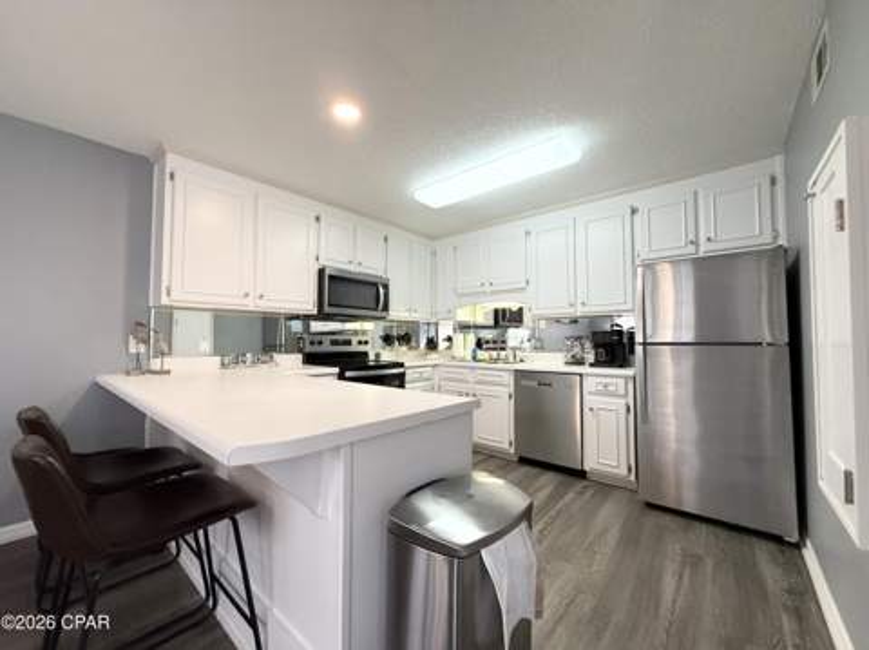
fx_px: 351
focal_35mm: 14
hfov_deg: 102.1
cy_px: 325
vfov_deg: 85.6
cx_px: 434
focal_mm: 2.22
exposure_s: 1/120
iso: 200
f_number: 2.2
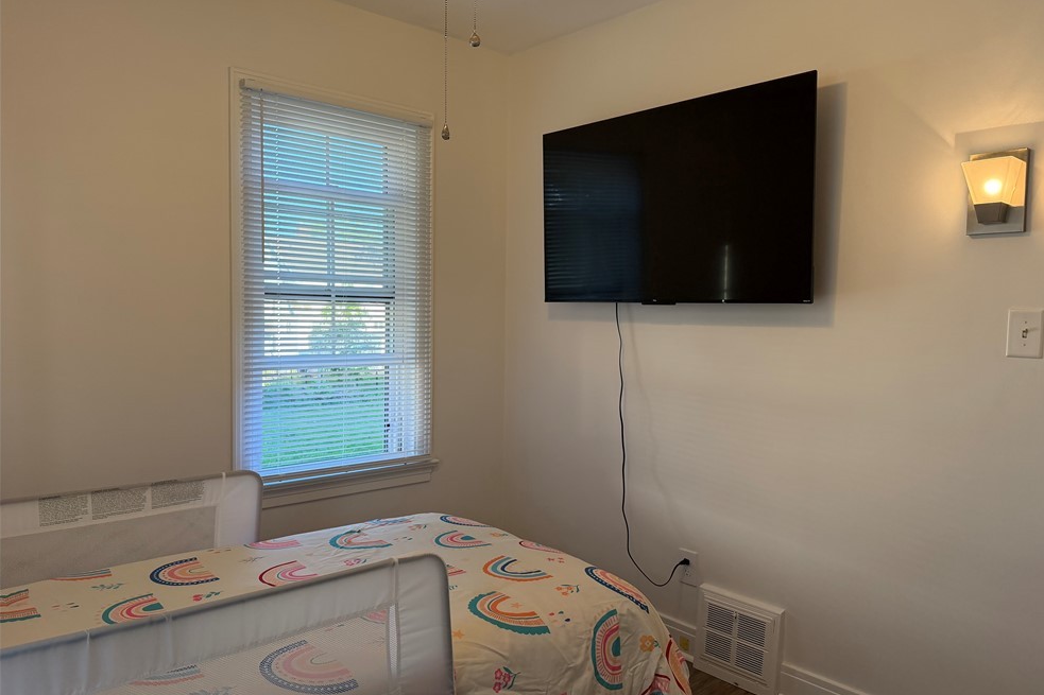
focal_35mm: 26
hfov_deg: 69.4
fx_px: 754
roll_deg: -0.6
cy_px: 355
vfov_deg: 49.5
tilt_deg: -2.8
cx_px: 543
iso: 200
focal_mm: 6.76
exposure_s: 1/191
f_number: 1.78
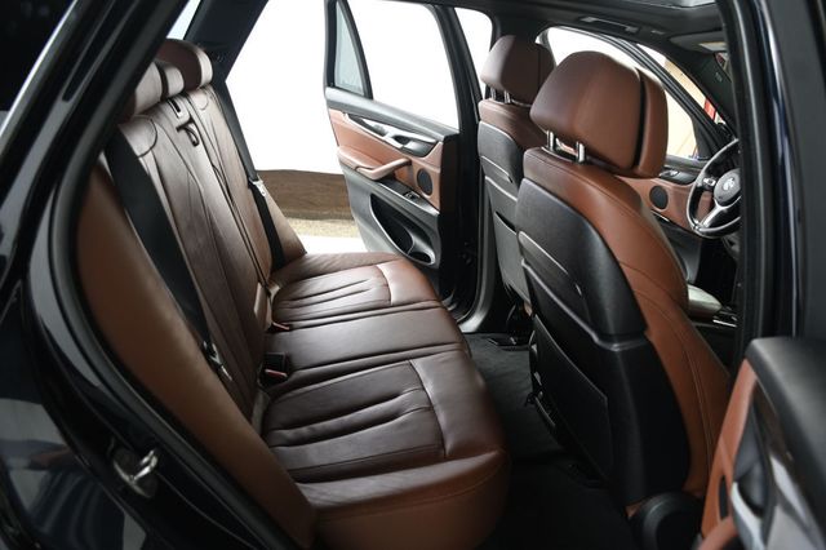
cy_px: 275
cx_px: 413
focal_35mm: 30
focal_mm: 20
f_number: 3.5
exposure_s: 1/160
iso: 100
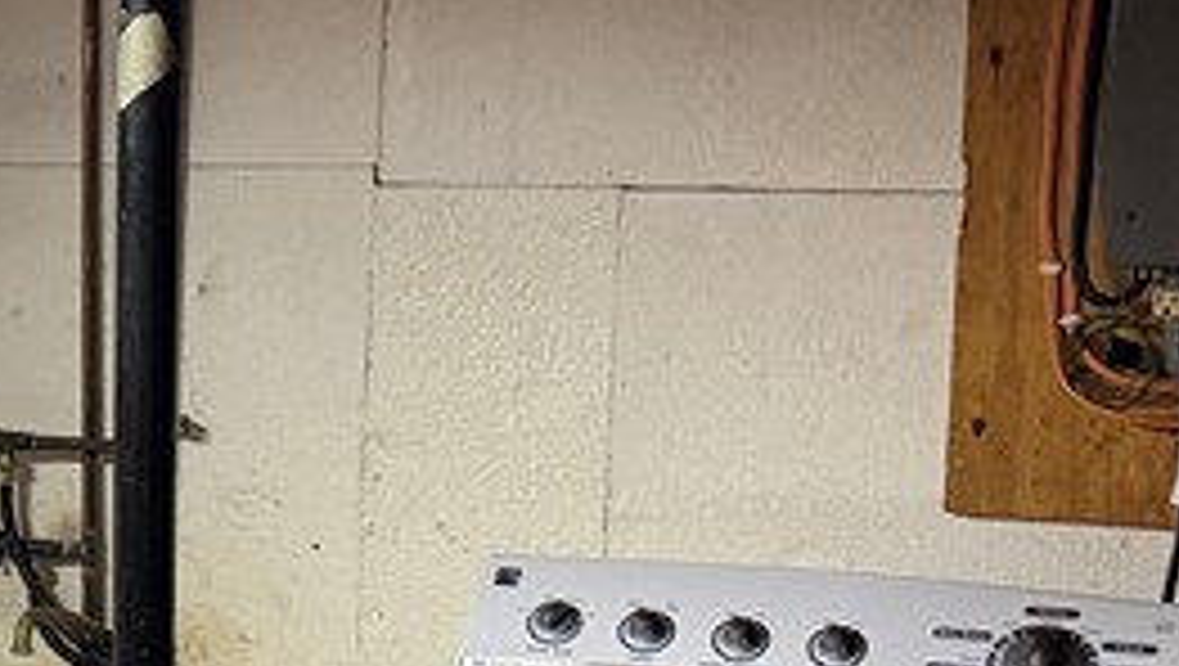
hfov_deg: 18.4
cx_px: -612
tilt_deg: -2.8
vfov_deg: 11.9
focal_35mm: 102
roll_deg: +0.5
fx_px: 3192
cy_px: 382
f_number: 1.78
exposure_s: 1/40
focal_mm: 6.76
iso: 640
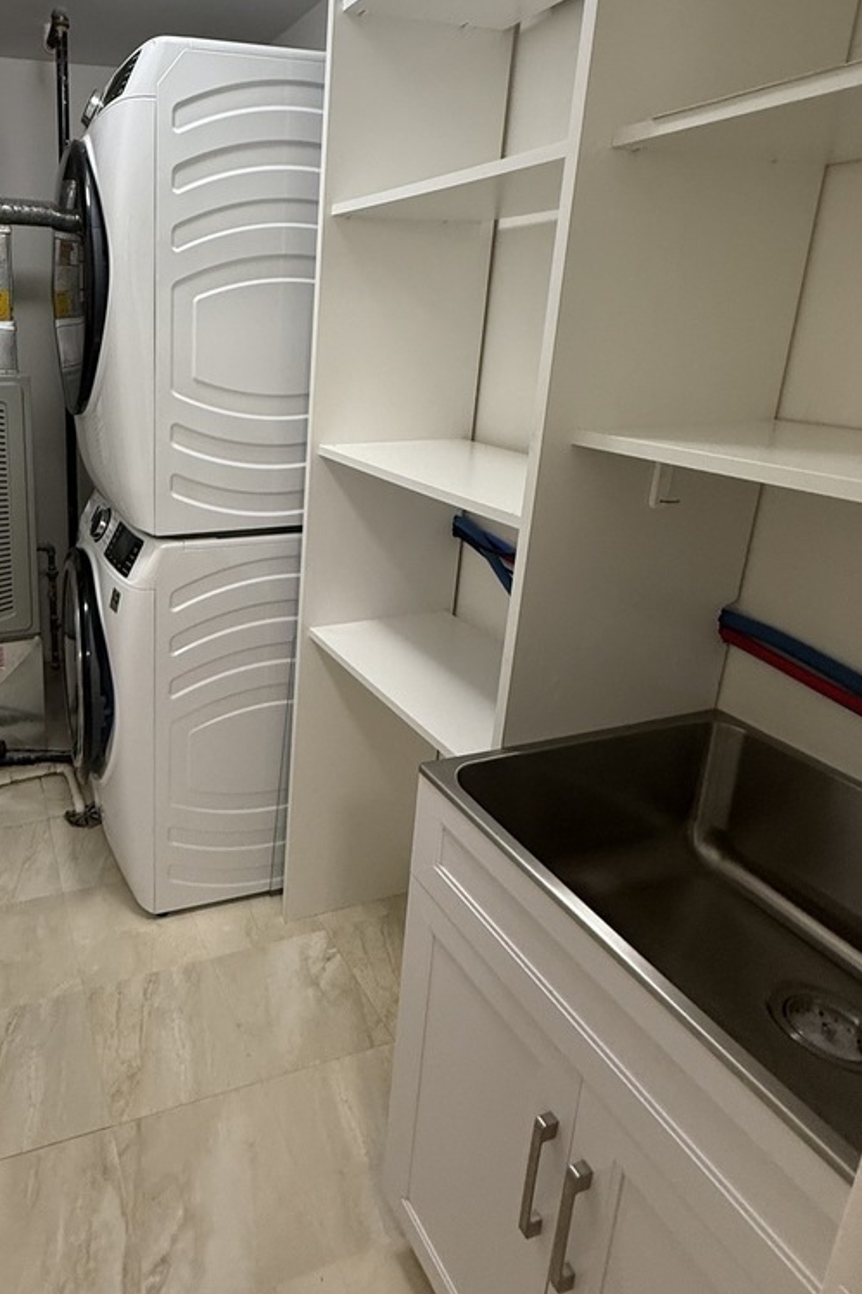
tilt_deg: -13.3
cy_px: 503
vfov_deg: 80.0
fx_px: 755
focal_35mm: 21
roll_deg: -1.0
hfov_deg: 55.1
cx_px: 168
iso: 320
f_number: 2.2
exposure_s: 1/60
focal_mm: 2.22
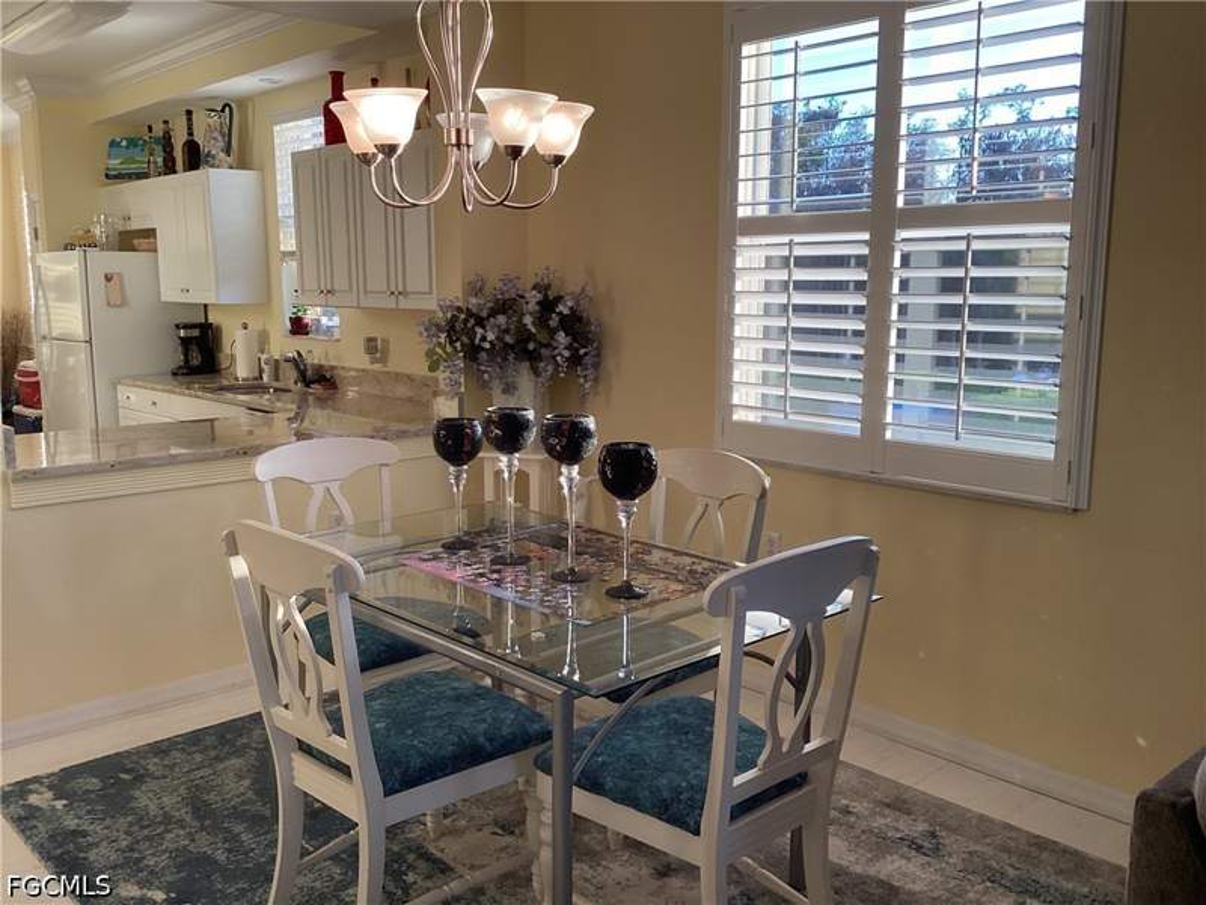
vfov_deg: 45.4
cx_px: 603
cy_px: 452
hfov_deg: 58.4
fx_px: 1080
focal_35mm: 31
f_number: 2.4
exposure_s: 1/120
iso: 64
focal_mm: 3.3
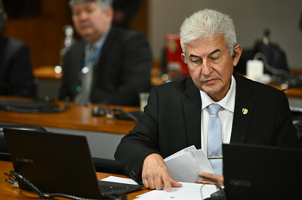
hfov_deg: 12.9
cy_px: 100
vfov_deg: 8.5
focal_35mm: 160
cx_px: 151
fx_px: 1340
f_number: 2.8
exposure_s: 1/160
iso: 1600
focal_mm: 160
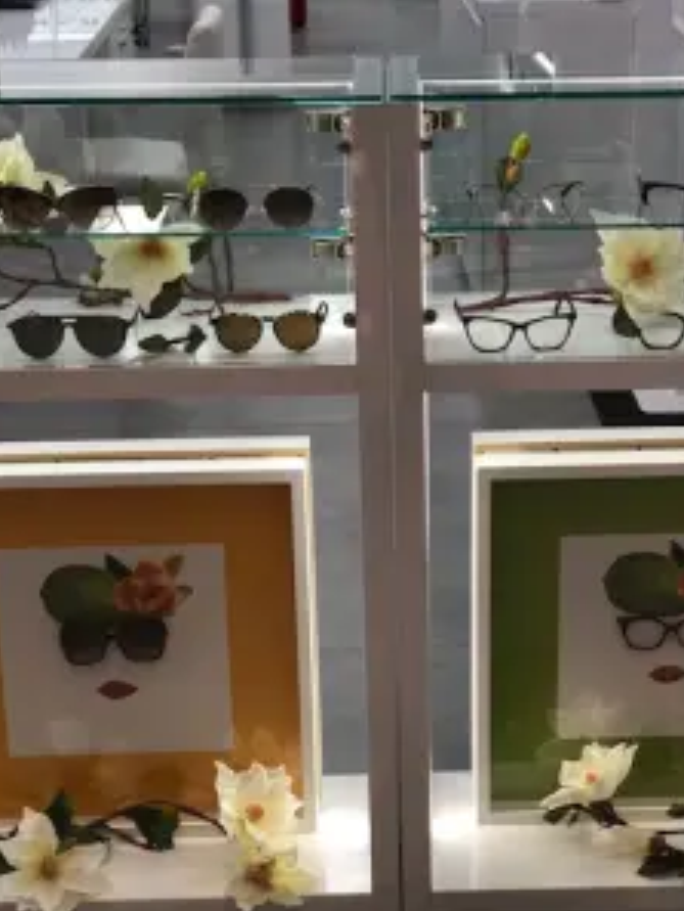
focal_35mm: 70
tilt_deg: -21.6
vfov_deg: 27.8
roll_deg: +1.8
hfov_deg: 21.0
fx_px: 1843
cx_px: 432
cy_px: 457
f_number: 2.4
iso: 50
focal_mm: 6
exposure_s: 1/50
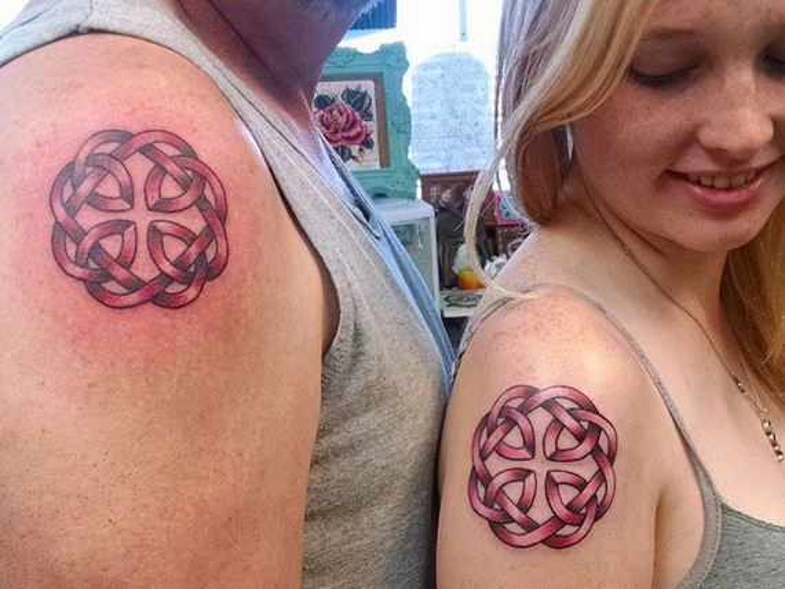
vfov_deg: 40.7
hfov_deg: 52.6
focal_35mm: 35
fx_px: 794
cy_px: 294
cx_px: 392
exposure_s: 1/15
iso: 250
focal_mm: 2.18
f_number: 2.4
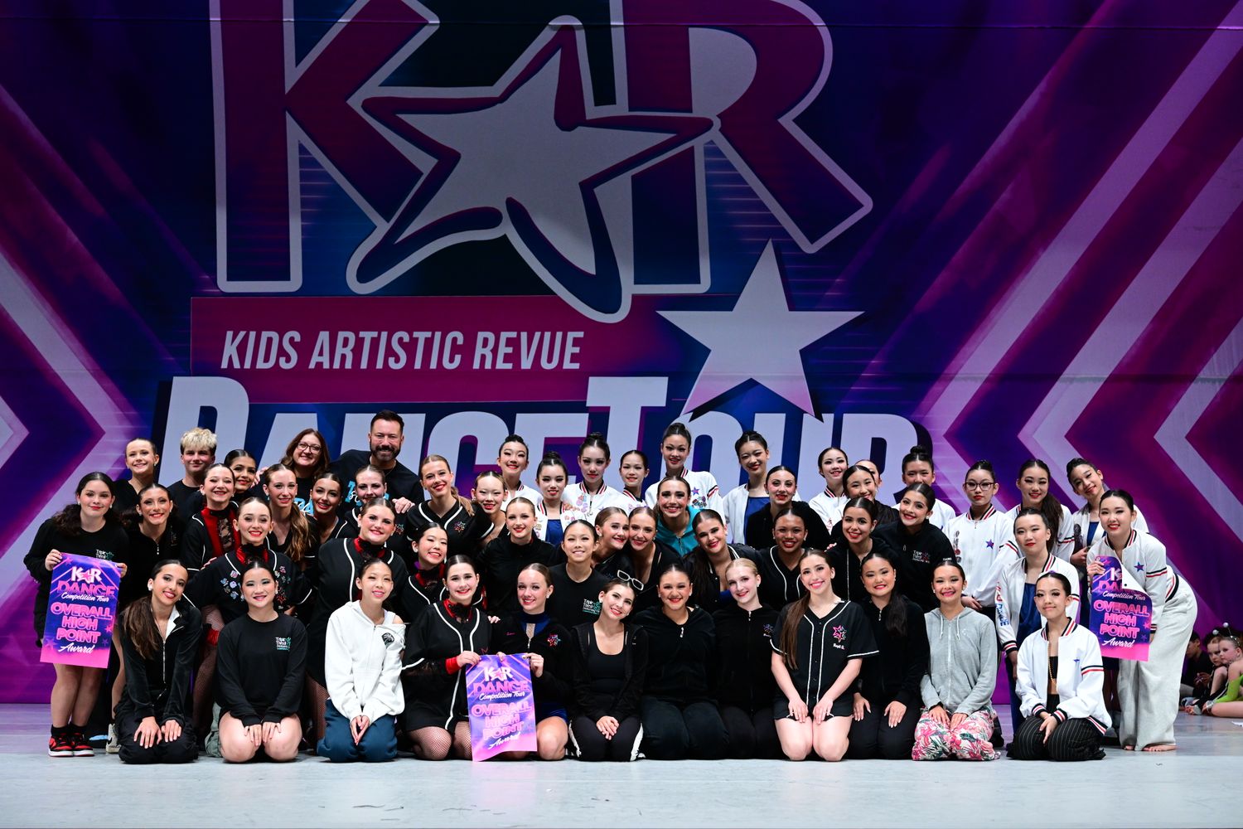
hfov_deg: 38.9
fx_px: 1761
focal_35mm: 51
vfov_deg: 26.5
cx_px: 622
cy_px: 414
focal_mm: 51
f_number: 4
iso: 2500
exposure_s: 1/800
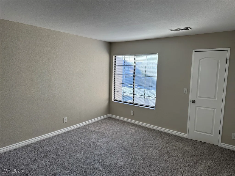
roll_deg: -1.3
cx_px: 118
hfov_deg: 71.6
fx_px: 163
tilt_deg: -8.5
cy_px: 88
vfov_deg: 56.8
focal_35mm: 24
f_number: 1.78
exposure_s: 1/202
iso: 80
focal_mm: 6.76
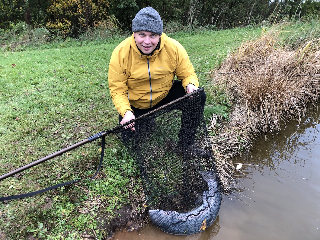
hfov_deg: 63.4
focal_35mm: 28
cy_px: 120
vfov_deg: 49.7
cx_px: 160
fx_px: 259
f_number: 1.8
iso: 50
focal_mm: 3.99
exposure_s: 1/120
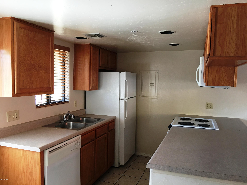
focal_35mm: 29
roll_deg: -1.1
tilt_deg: -1.9
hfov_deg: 61.7
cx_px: 124
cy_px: 92
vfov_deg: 48.2
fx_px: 207
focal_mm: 4.15
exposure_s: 1/15
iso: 32
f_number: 2.2
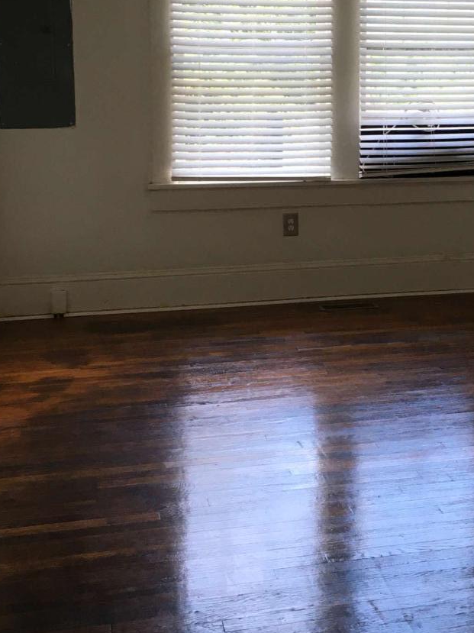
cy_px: 190
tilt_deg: -8.1
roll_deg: +1.0
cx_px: 374
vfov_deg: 33.9
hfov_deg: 25.7
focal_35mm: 56
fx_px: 1023
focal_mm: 4.15
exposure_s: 1/30
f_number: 2.2
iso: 25
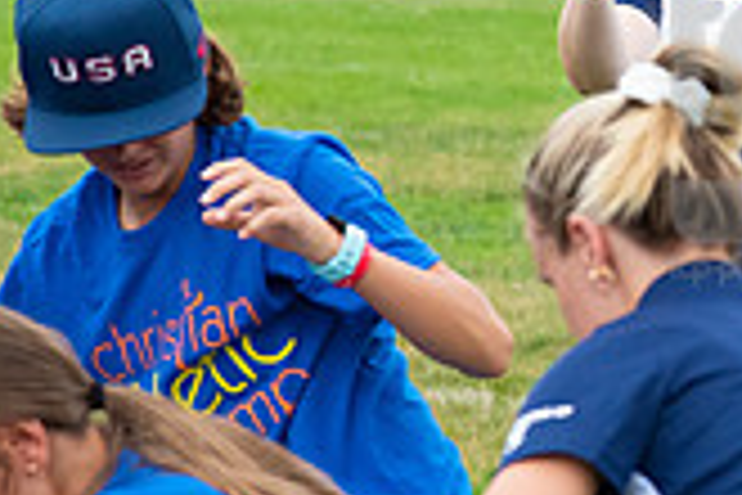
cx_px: 809
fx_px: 8677
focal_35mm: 421
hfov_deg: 4.9
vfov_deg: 3.3
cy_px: 124
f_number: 5.6
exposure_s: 1/1600
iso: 2000
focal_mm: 120
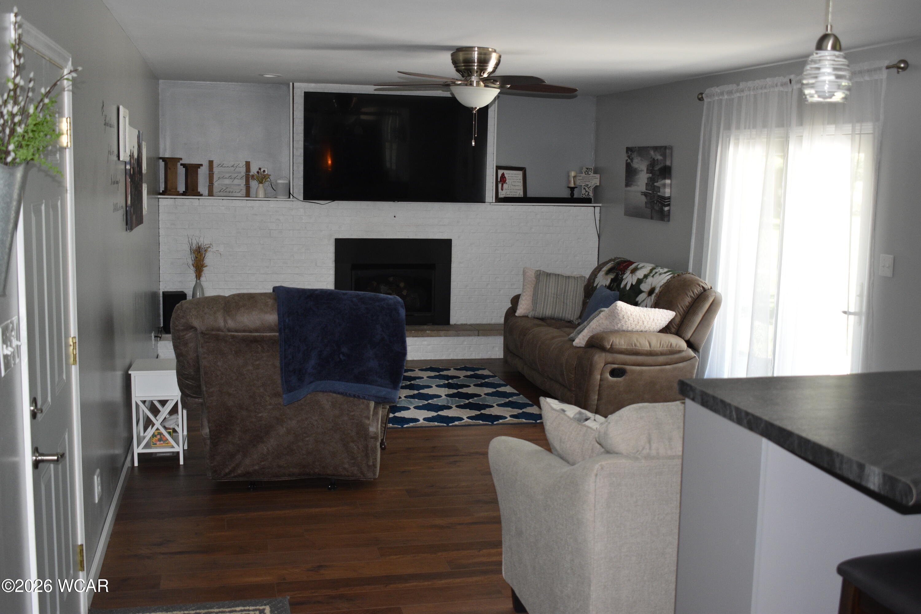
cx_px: 460
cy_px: 307
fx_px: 1036
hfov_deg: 47.9
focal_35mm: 40
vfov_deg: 33.0
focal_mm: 27
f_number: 4
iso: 800
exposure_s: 1/60
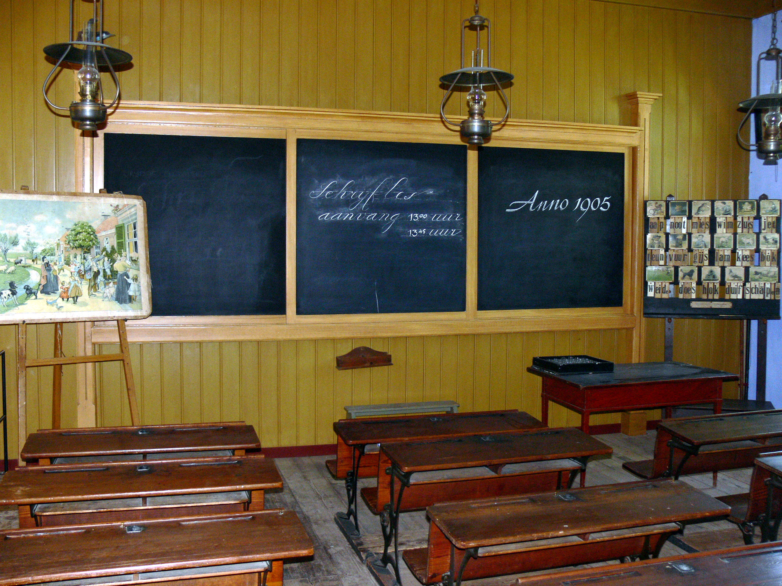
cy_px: 293
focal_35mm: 35
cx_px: 391
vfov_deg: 40.7
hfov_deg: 52.6
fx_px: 791
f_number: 2.8
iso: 100
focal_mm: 7.4
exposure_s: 1/30
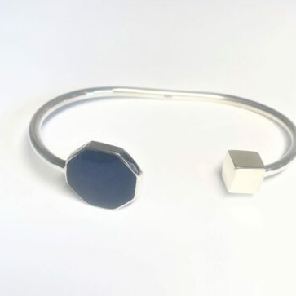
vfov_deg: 48.4
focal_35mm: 34
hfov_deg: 48.1
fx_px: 329
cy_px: 150
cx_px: 182
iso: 25
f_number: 1.8
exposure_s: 1/50
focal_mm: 3.99
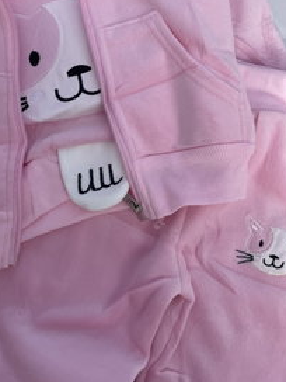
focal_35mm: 51
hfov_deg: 28.4
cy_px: 96
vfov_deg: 36.6
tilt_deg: -81.0
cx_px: 93
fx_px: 562
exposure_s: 1/2882
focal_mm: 4.2
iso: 32
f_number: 1.6
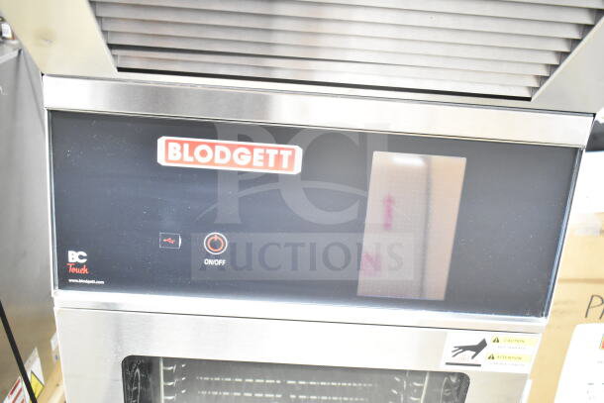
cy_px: 202
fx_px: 579
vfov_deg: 38.4
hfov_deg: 55.1
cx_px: 302
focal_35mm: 34
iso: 6400
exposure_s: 1/40
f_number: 3.8
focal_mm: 23
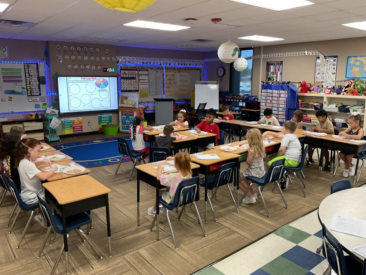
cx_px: 183
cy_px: 138
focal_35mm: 29
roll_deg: +1.0
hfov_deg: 61.7
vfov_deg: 48.2
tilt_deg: -10.9
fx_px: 307
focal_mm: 3
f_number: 1.8
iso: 160
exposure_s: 1/60
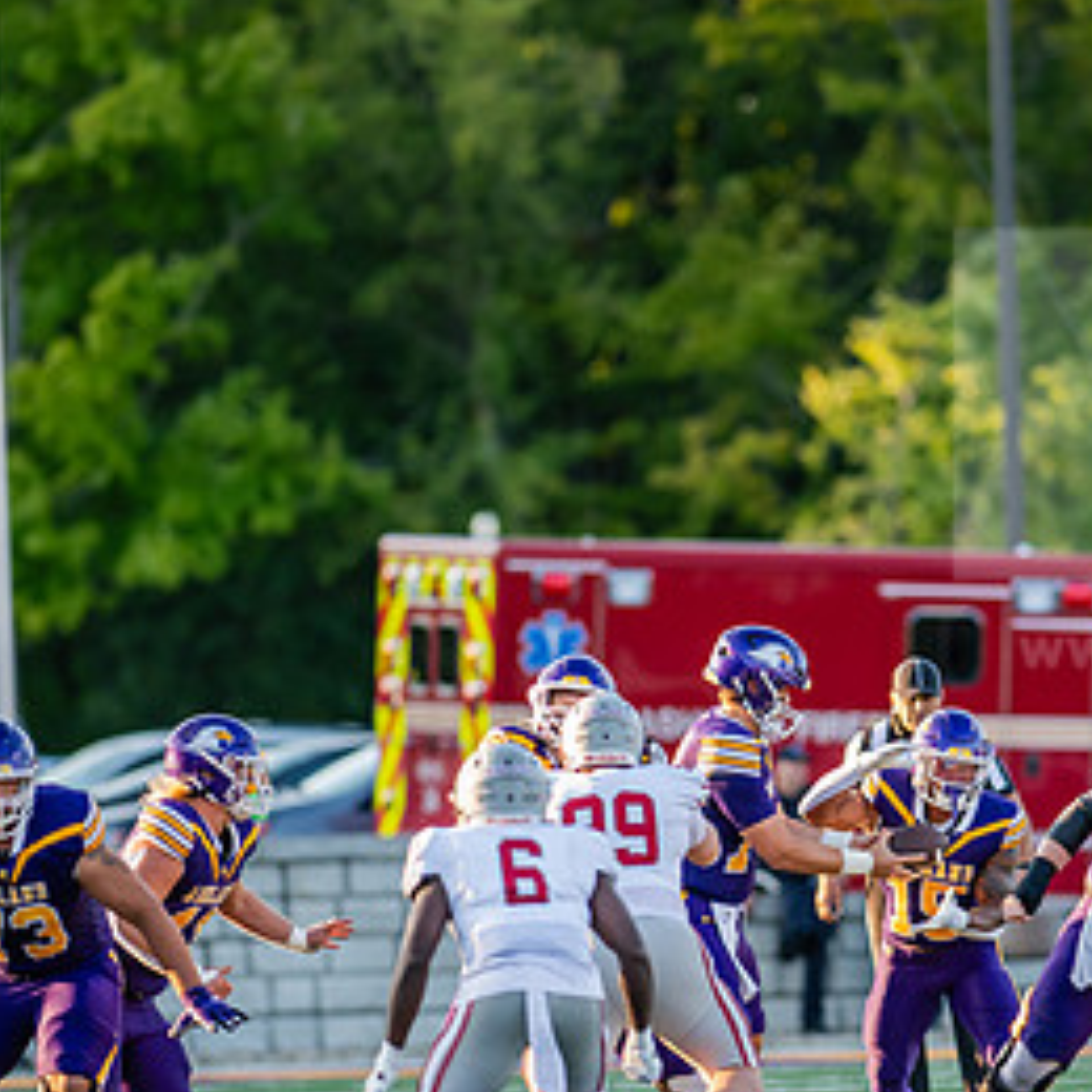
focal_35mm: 569
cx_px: 827
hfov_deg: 3.1
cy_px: 737
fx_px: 20308
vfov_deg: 3.1
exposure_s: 1/1000
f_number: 3.2
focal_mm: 300
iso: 640
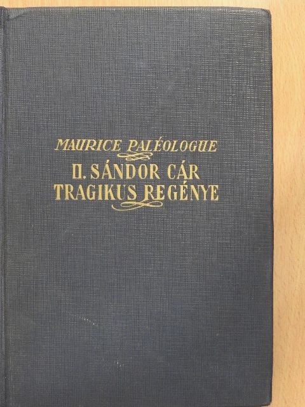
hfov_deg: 26.6
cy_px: 204
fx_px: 646
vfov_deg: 34.9
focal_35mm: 55
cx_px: 152
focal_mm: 9.9
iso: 800
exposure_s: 1/8
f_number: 4
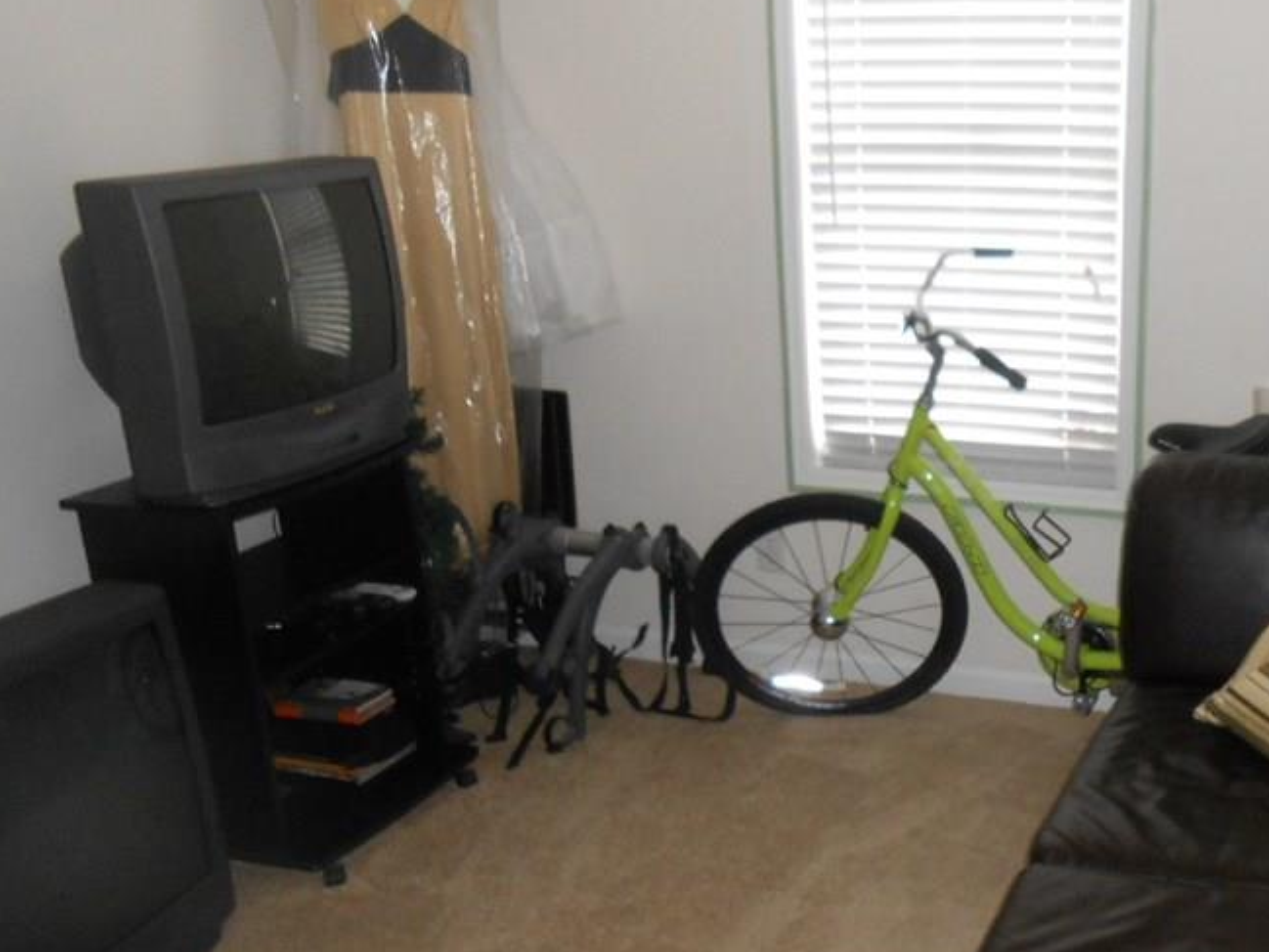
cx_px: 964
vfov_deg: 35.0
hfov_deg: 44.1
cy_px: 563
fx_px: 1503
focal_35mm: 41
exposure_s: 1/25
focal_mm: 4.6
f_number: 3.5
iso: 250
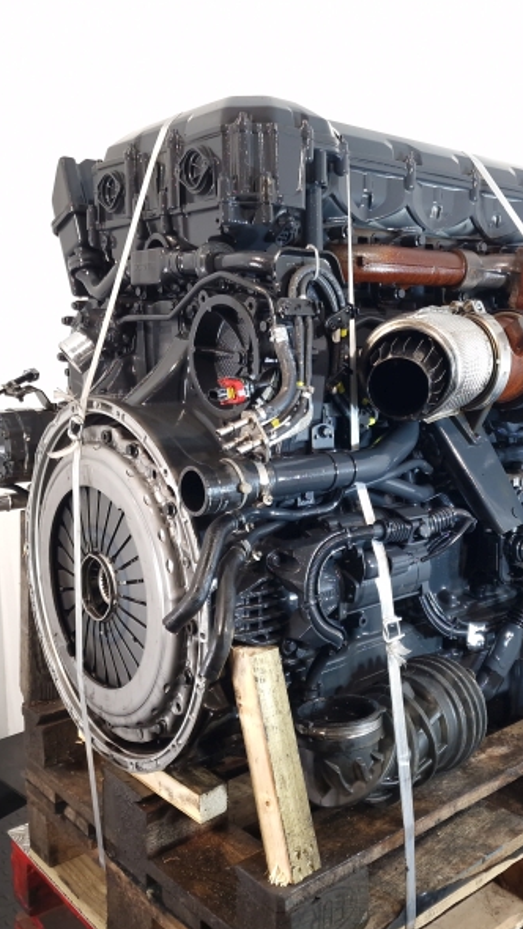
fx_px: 838
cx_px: 367
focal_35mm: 34
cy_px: 468
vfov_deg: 58.0
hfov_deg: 34.2
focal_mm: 6.4
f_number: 1.8
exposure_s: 1/50
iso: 160
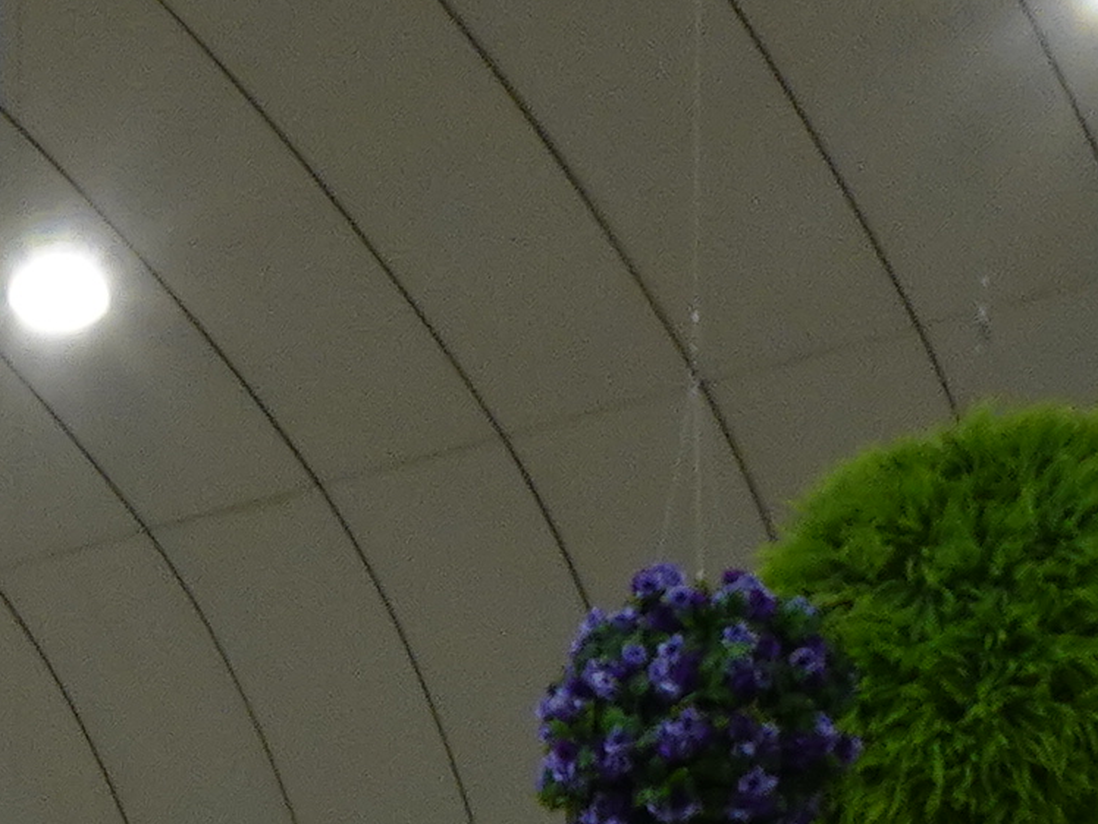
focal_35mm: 117
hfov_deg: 15.1
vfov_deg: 10.7
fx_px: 3711
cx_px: -730
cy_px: 1999
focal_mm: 4.25
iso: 100
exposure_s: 1/5
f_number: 6.3
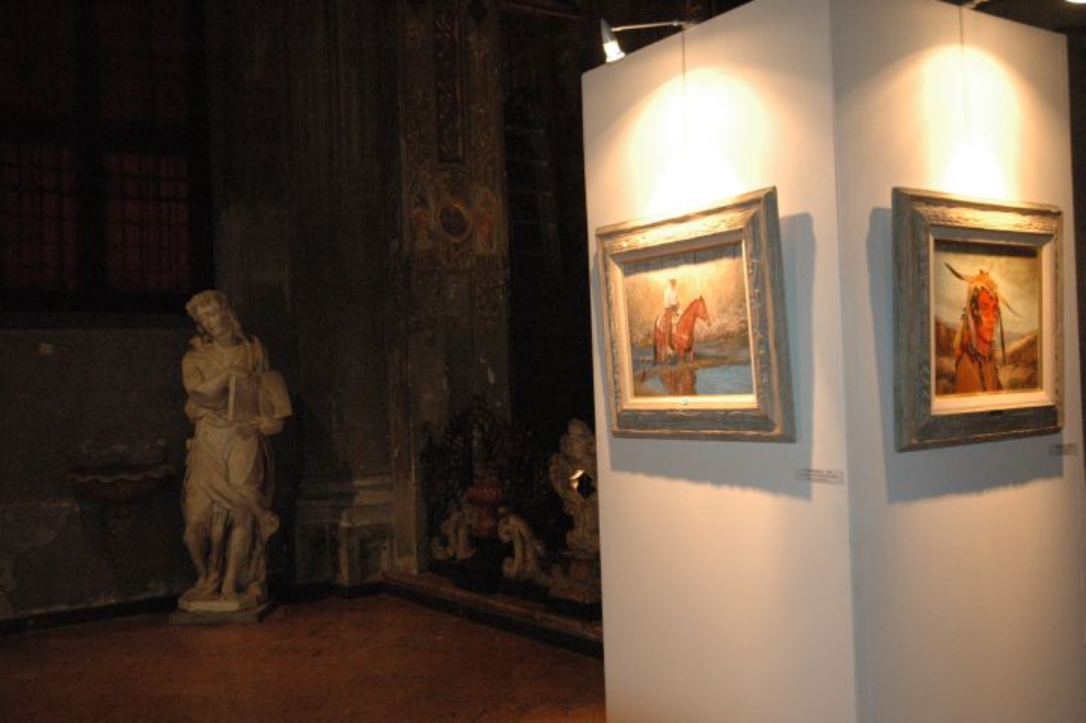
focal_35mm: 36
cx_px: 543
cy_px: 362
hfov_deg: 53.2
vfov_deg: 36.8
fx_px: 1085
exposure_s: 1/30
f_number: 4
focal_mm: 24
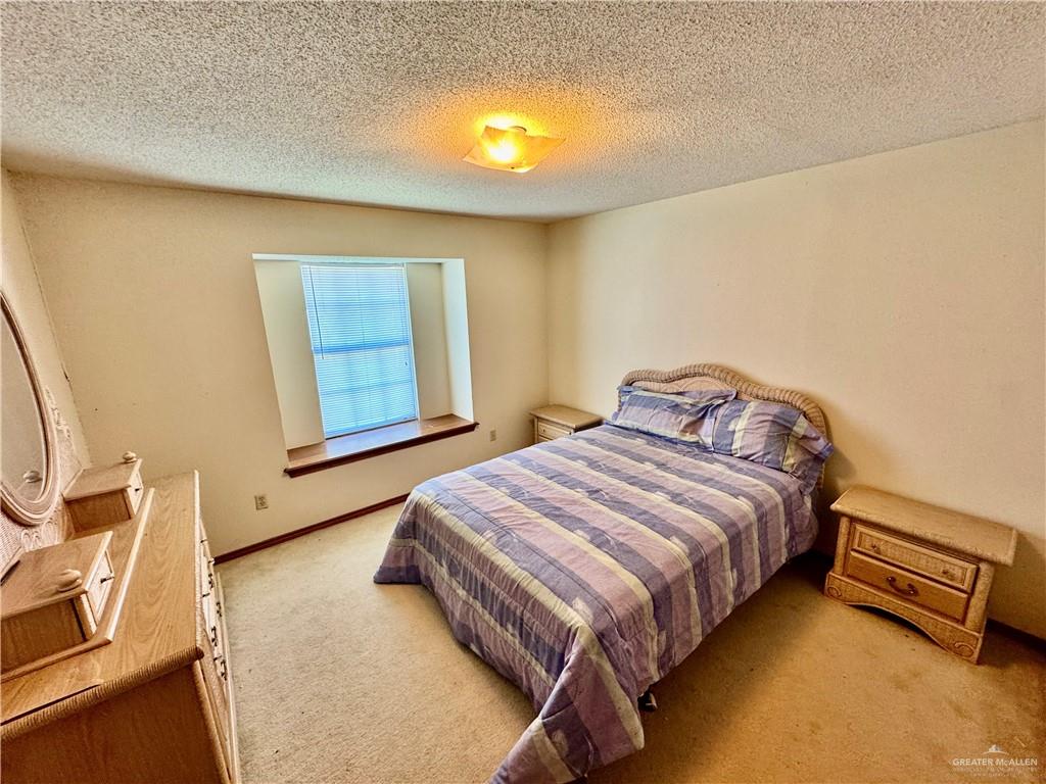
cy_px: 392
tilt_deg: -13.8
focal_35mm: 14
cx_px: 523
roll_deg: +1.8
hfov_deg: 102.1
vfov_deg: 85.7
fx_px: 423
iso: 200
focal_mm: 2.22
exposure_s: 1/60
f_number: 2.2
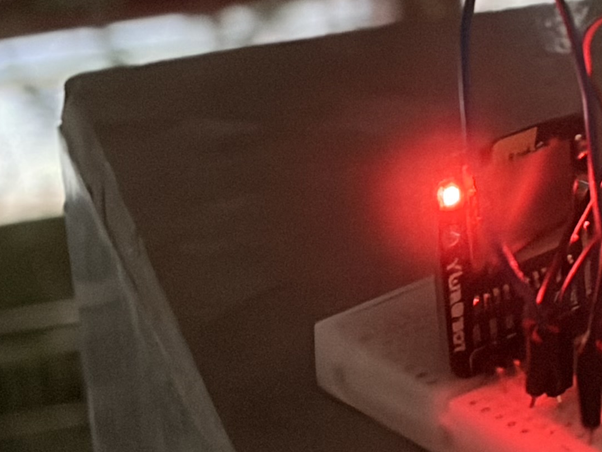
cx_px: 966
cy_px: 140
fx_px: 3374
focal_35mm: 194
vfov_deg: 7.7
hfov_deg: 9.8
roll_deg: +0.5
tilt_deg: -24.5
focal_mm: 5.96
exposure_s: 1/17
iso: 500
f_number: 1.6
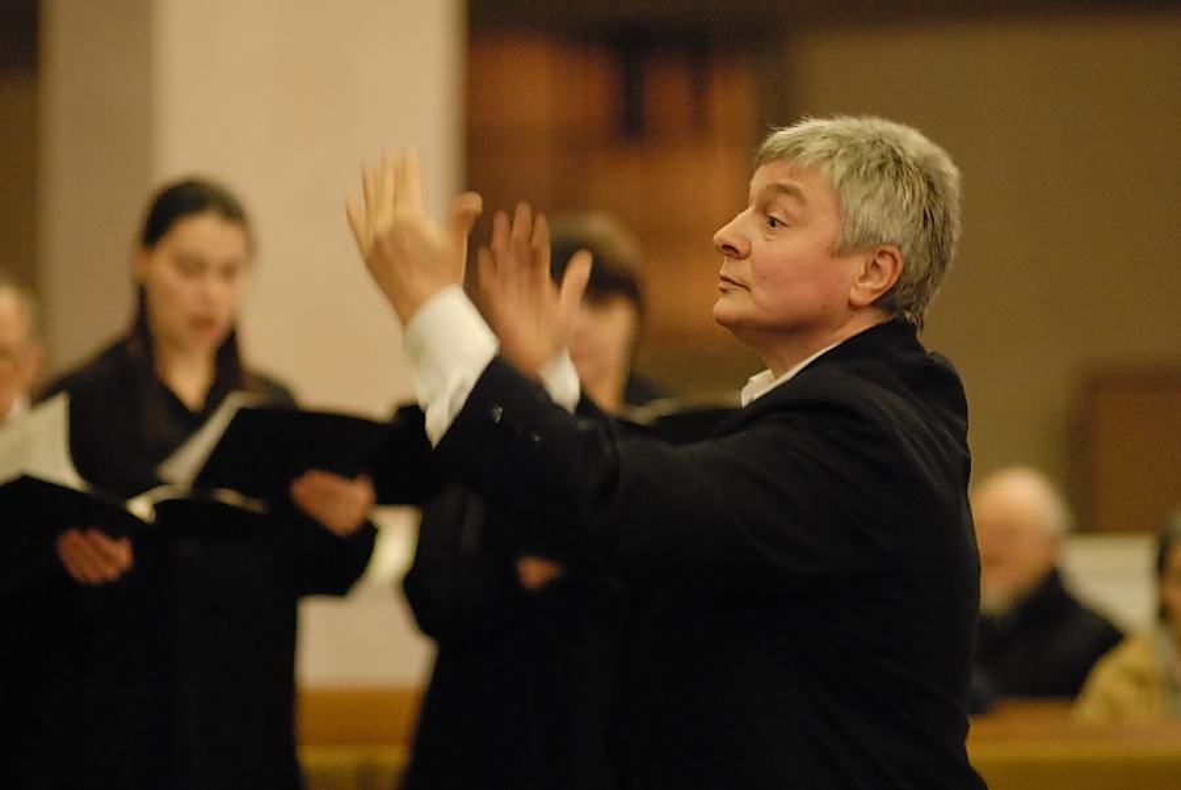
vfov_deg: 10.8
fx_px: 4187
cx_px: 590
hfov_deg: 16.1
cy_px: 395
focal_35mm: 128
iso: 1600
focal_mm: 85
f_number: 1.4
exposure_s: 1/80
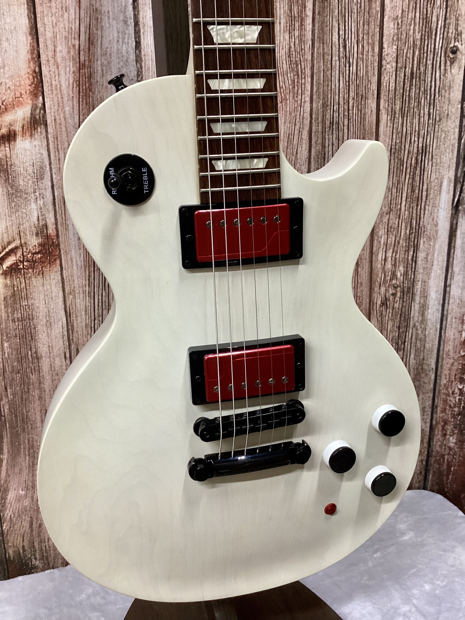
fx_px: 555
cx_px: 232
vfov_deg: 58.3
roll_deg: +2.9
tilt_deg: -15.8
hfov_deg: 45.5
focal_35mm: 31
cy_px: 310
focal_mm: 3.3
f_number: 2.4
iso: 250
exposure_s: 1/60
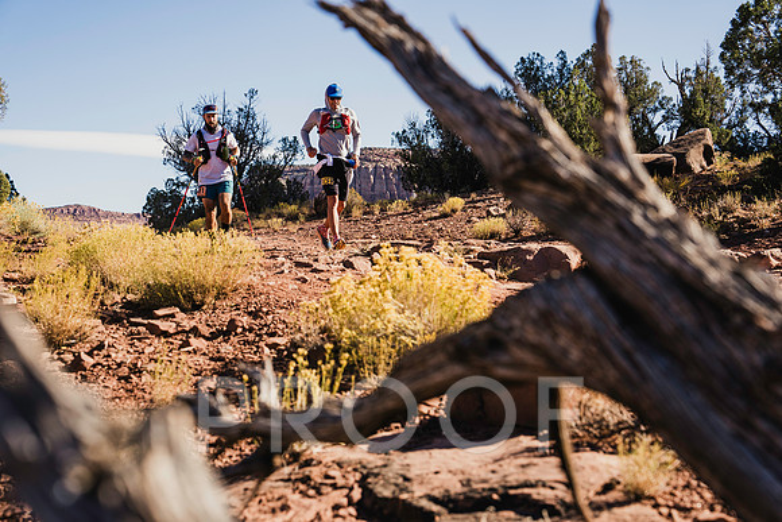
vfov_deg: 22.6
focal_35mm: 60
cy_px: 261
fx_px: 1304
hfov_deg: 33.4
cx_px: 391
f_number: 5.6
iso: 100
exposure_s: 1/500
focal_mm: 60
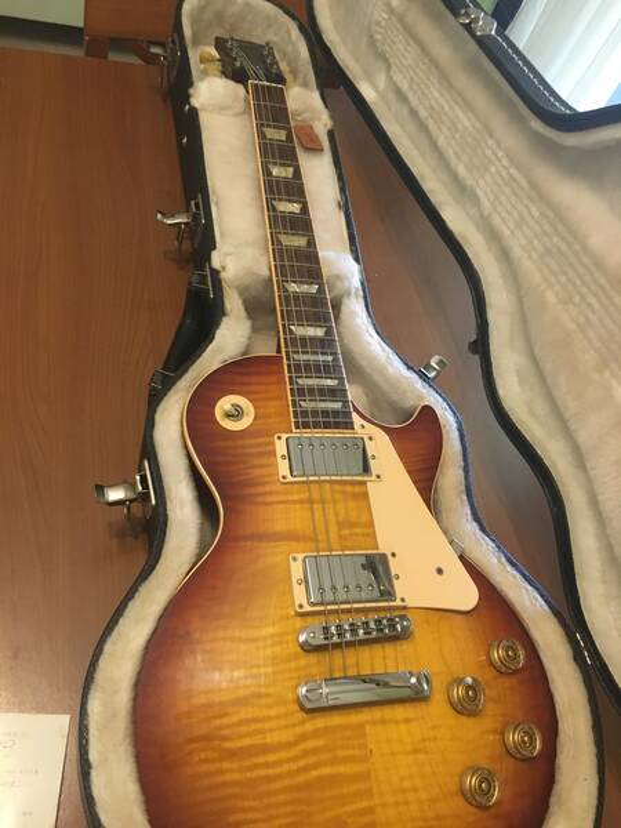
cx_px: 310
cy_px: 414
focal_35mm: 29
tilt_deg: -52.9
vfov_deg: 61.7
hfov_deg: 48.2
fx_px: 694
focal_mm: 4.15
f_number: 2.2
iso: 250
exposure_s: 1/17
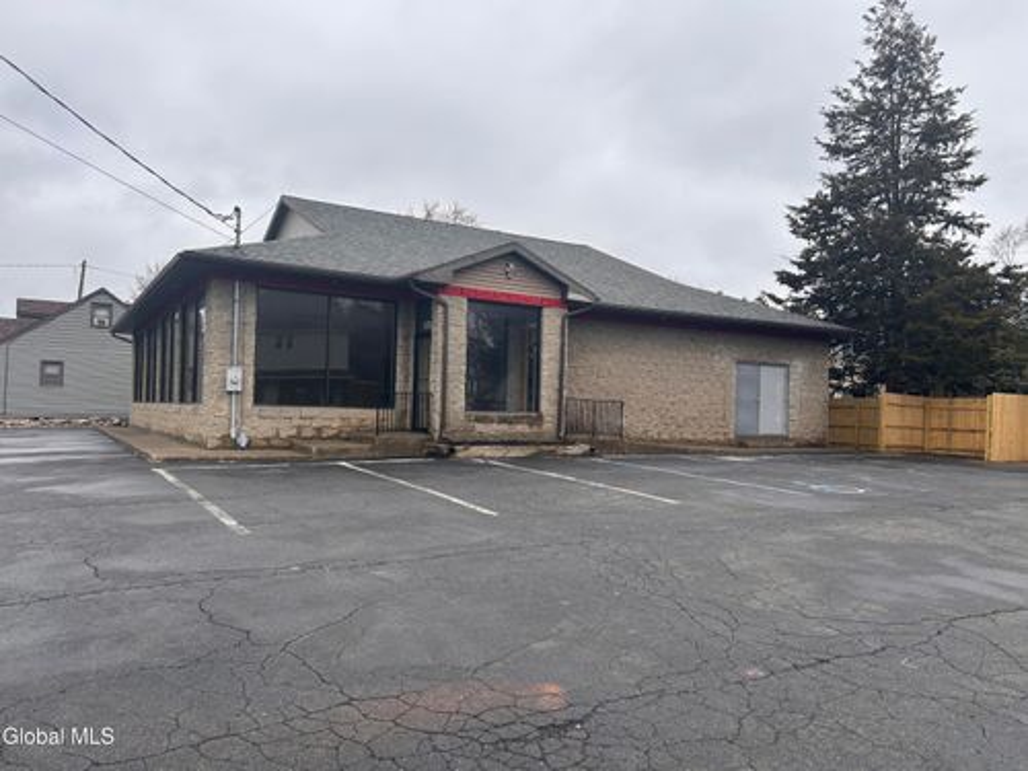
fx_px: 772
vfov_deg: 53.1
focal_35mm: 26
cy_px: 386
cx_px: 514
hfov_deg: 67.3
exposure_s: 1/797
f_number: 1.5
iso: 50
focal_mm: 5.7
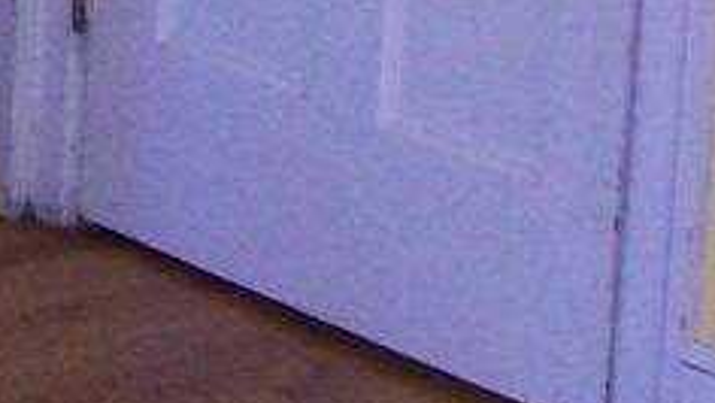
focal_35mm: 262
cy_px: -639
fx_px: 4969
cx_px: 52
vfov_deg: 4.5
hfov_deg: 8.2
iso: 160
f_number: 2.8
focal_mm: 6.3
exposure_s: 1/60
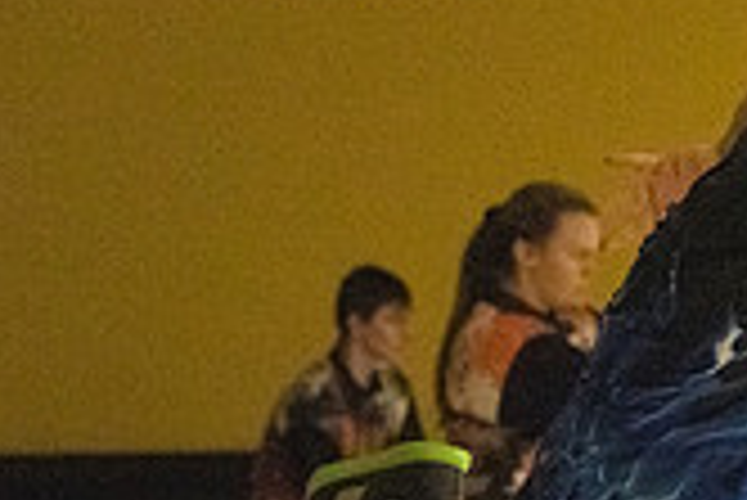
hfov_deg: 8.3
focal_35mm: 245
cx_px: 1008
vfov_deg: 5.6
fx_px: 5088
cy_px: 448
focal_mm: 70
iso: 10000
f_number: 4.5
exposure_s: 1/1000
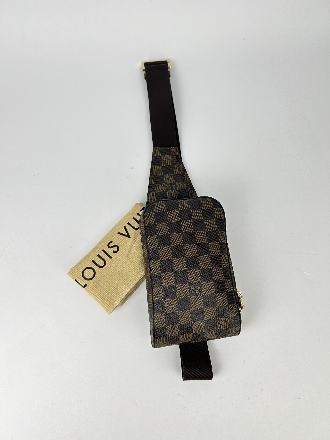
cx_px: 165
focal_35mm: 26
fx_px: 330
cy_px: 220
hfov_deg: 53.1
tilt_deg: -73.8
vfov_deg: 67.3
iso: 40
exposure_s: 1/188
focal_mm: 5.7
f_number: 1.5
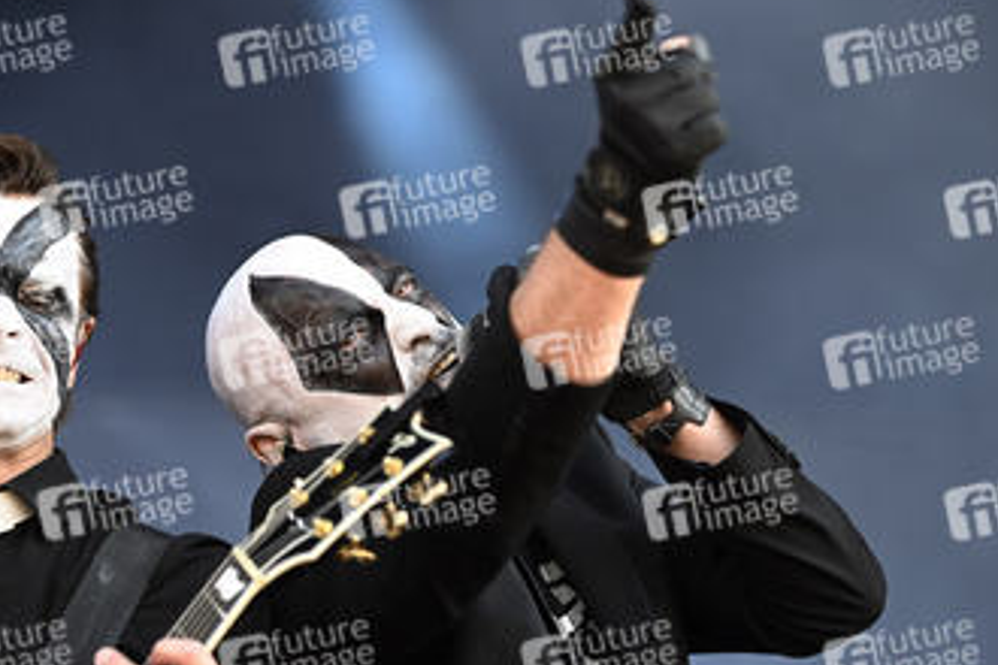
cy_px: 429
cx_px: 337
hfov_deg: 12.5
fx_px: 4546
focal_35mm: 164
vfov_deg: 8.4
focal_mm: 120
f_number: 2.8
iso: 320
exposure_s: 1/400
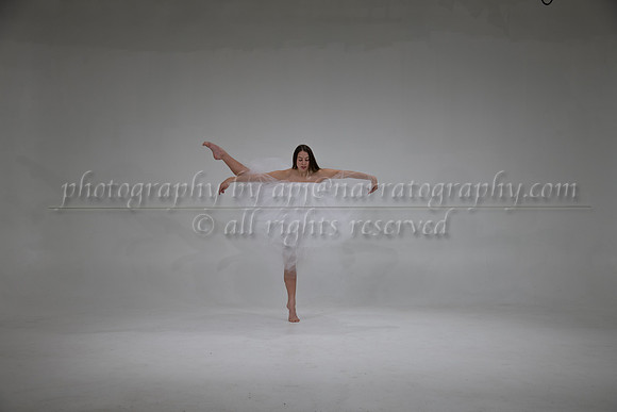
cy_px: 206
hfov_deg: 41.1
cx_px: 308
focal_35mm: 48
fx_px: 823
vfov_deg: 28.1
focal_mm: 48
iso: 400
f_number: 5.6
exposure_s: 1/500
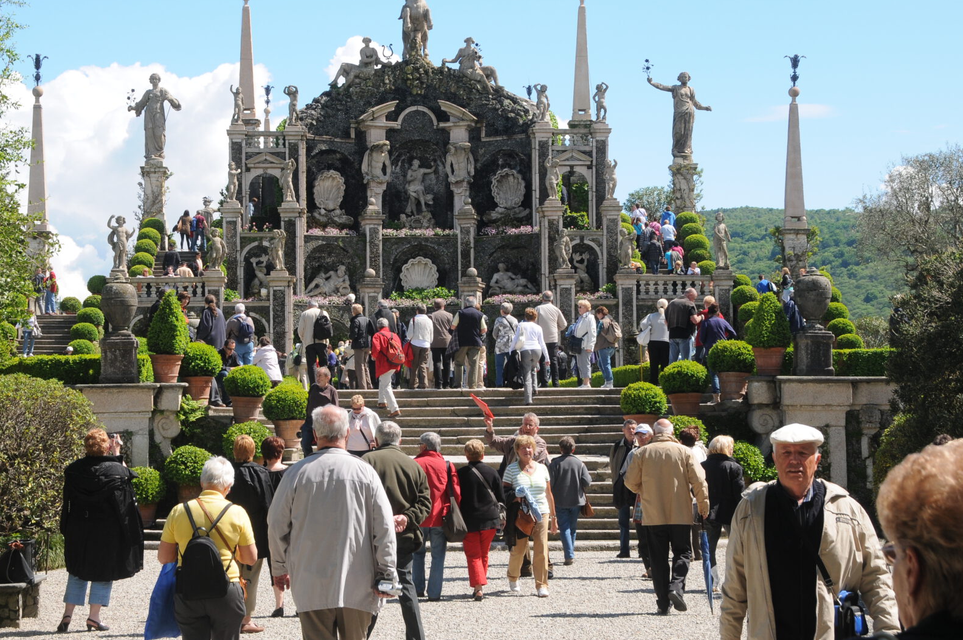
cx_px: 414
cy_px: 267
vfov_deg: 17.0
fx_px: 2137
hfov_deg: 25.4
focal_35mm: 80
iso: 250
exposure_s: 1/200
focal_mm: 44
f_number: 11
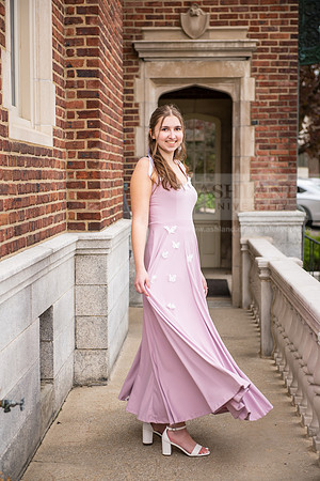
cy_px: 240
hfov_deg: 19.5
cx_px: 160
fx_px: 933
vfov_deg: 28.8
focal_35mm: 70
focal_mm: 70
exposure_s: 1/320
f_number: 4
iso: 400
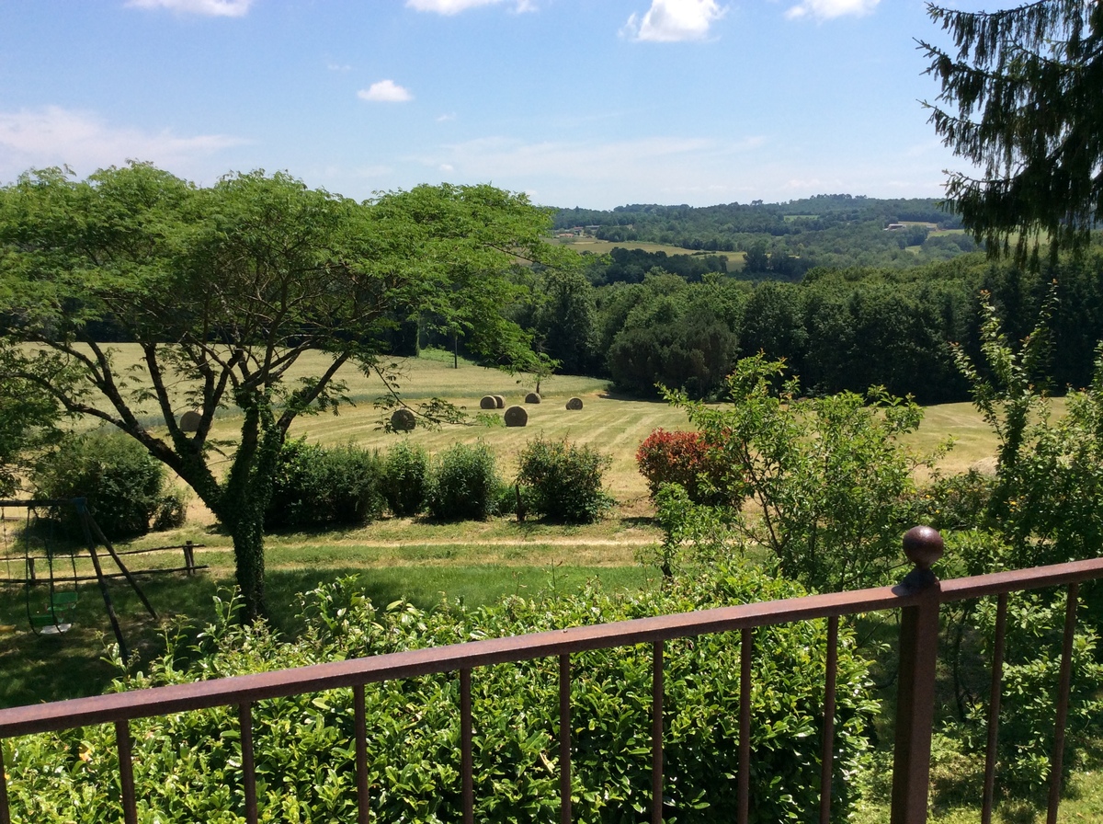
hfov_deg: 56.9
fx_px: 1018
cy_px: 412
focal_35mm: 32
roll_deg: +1.9
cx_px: 552
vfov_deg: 44.0
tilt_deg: -9.5
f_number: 2.4
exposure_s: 1/1590
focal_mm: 3.3
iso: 32
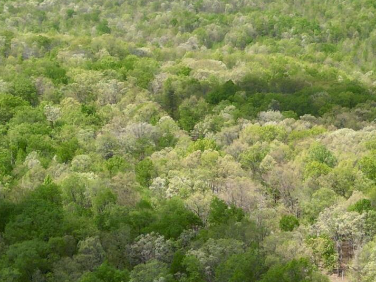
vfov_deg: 14.1
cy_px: 367
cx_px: 302
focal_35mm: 101
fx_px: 1097
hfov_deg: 19.2
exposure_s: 1/3000
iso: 130
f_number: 1.7
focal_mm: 6.72
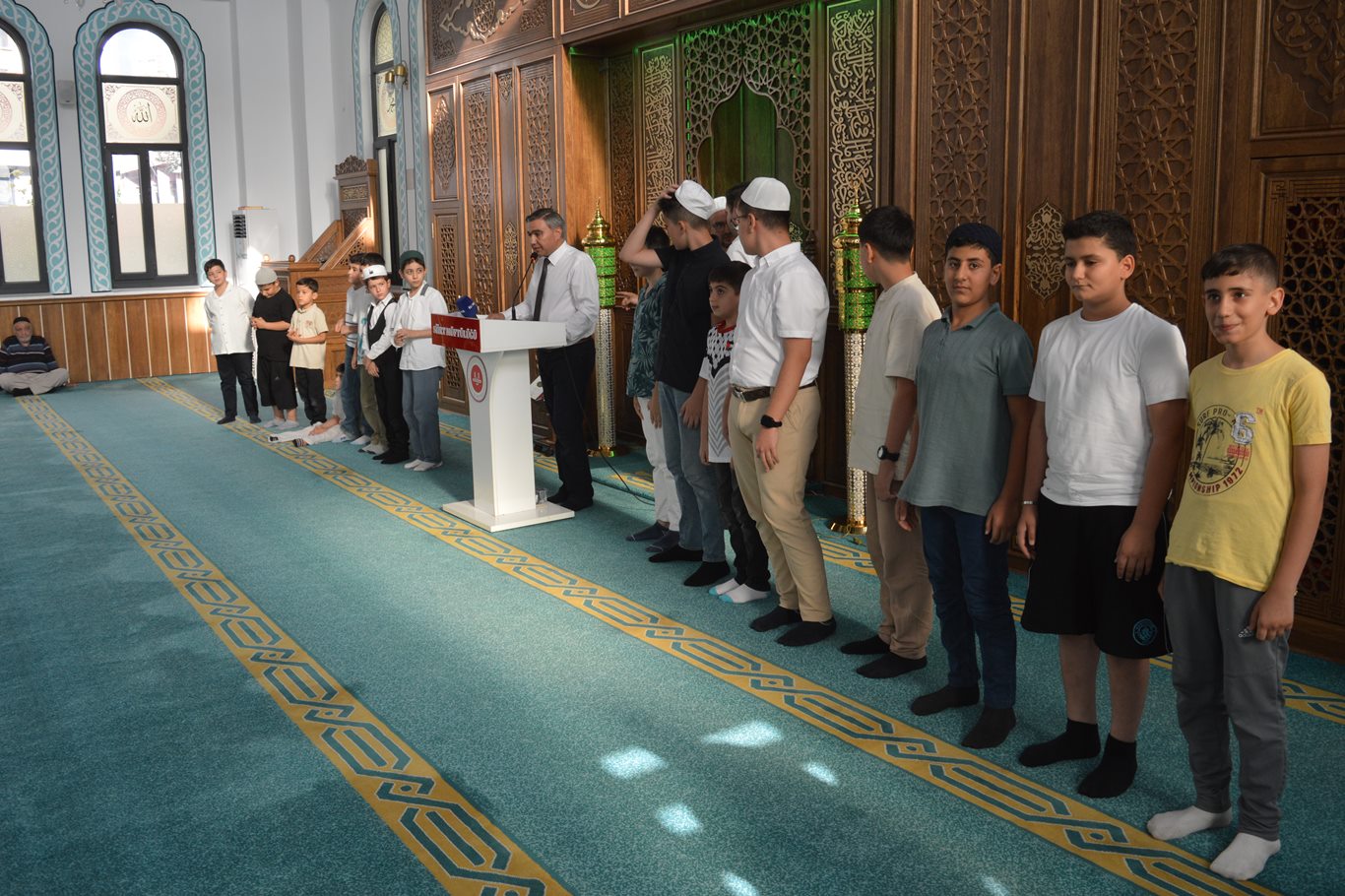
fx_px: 1120
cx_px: 672
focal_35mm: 30
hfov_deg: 61.9
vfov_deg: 43.6
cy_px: 448
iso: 400
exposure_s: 1/100
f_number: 5
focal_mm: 20
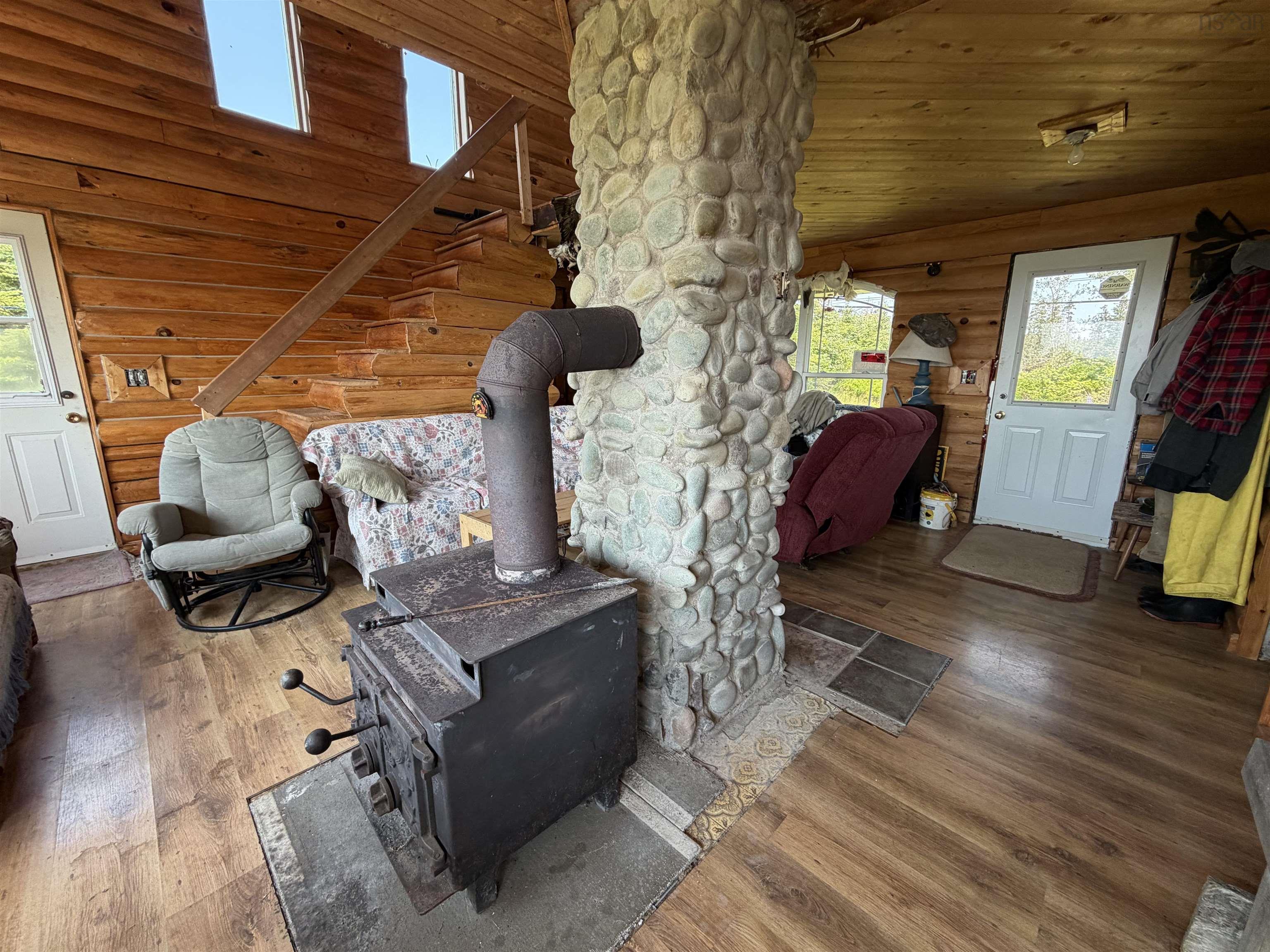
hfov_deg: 102.1
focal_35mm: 14
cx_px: 635
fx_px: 514
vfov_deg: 85.7
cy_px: 476
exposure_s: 1/121
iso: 100
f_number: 2.2
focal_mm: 2.22
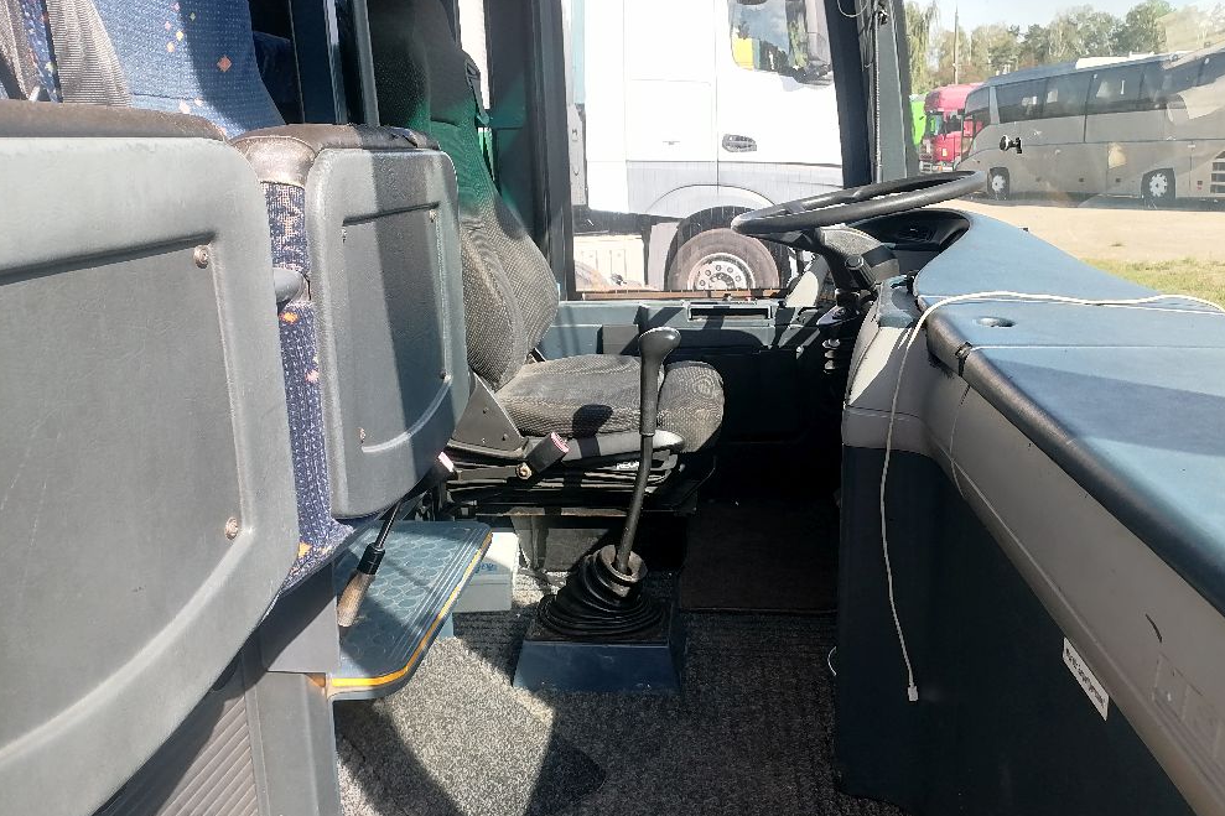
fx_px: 953
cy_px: 369
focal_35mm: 28
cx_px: 622
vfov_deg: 46.3
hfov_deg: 65.5
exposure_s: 1/617
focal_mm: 4.25
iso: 50
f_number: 1.8
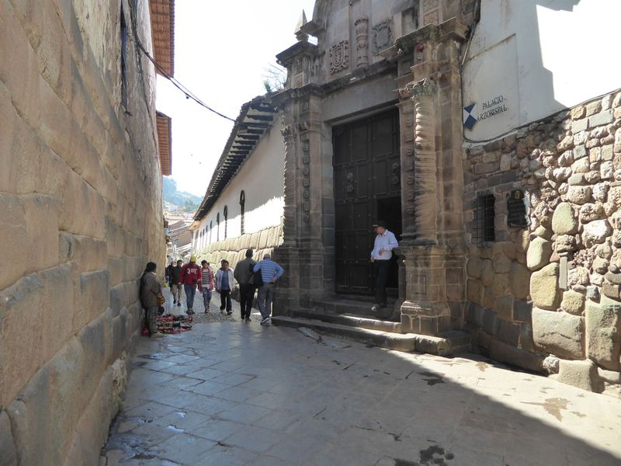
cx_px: 310
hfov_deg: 69.4
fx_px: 448
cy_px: 233
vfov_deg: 54.9
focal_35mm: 25
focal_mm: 4.3
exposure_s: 1/250
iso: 160
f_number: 3.3
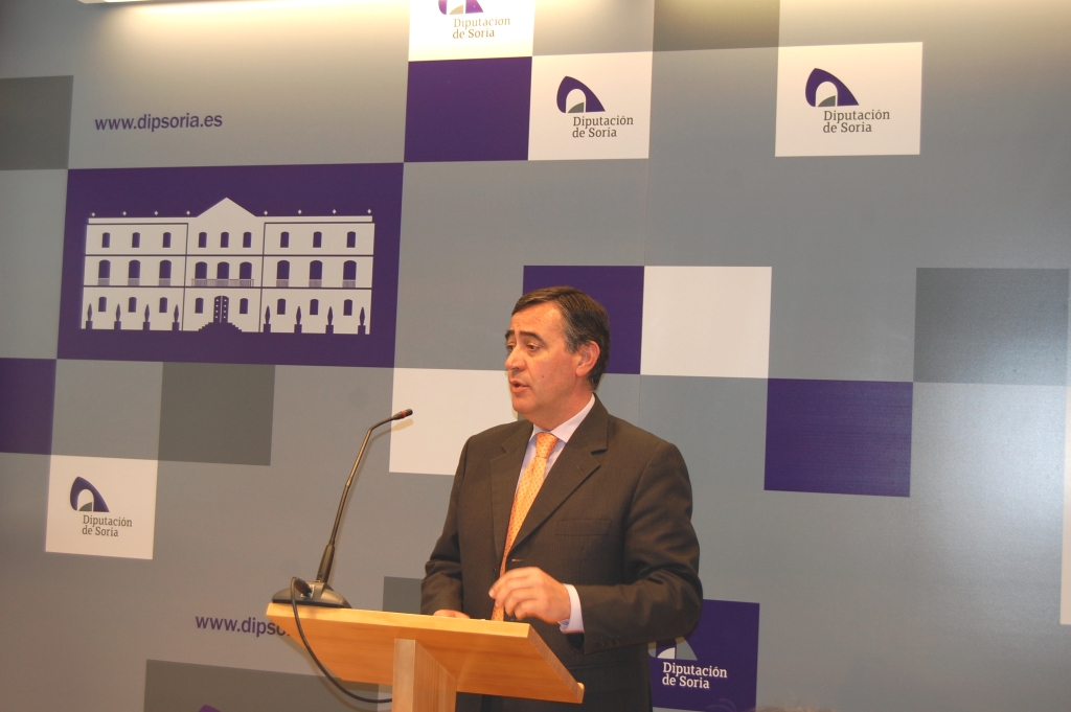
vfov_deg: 25.7
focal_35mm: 52
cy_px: 356
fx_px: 1561
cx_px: 536
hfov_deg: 37.9
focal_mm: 35
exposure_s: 1/60
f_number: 4.8
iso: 400
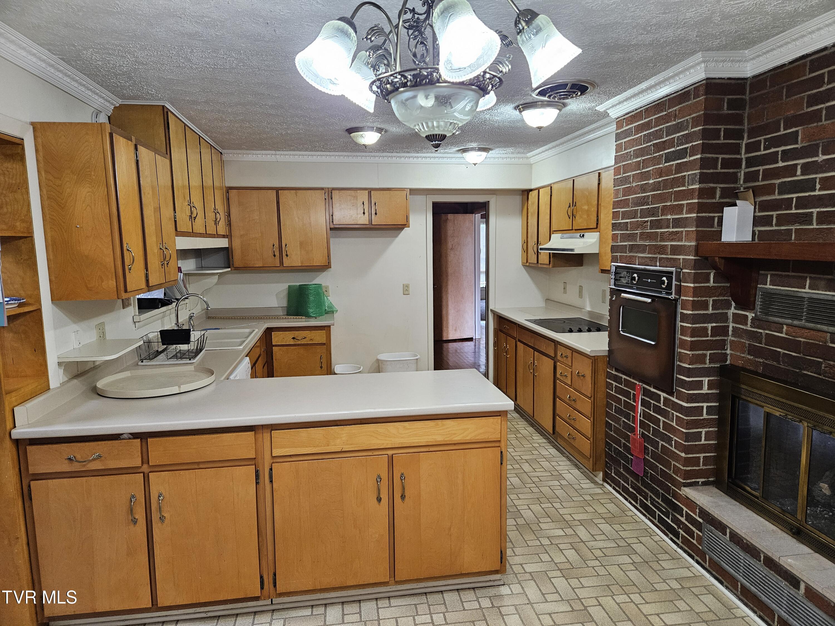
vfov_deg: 58.9
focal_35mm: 23
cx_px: 418
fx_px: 555
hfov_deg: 73.9
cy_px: 313
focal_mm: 5.4
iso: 400
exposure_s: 1/120
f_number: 1.8
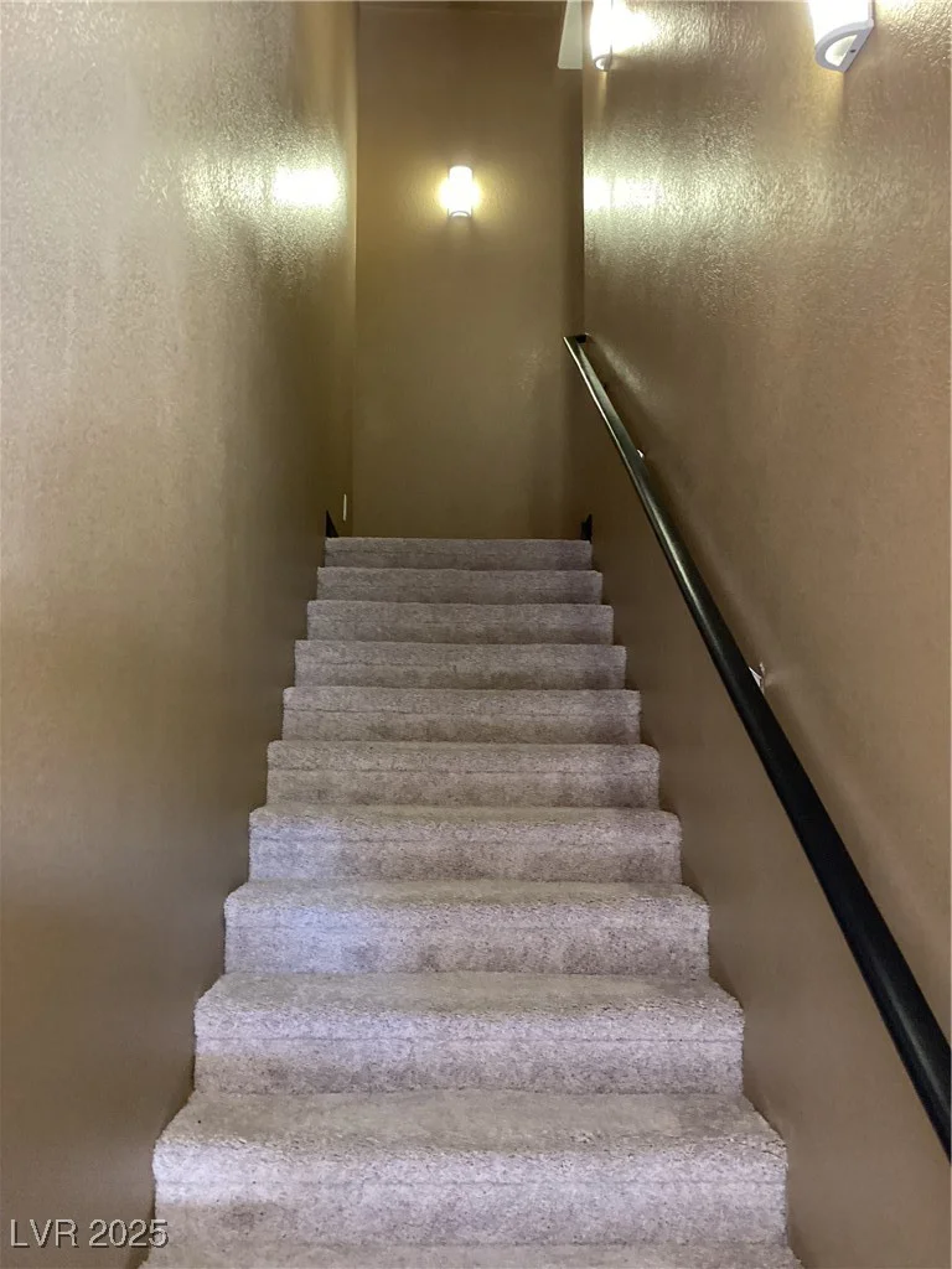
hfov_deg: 45.4
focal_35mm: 31
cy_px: 634
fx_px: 1137
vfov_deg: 58.4
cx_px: 476
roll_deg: -0.5
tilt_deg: +6.2
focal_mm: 3.3
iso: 500
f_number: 2.4
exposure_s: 1/30
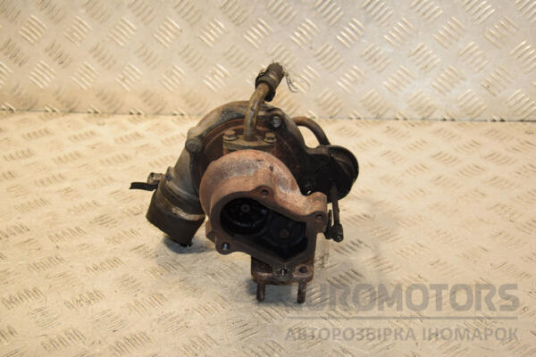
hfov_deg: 29.9
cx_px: 268
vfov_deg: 20.2
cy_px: 178
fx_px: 1005
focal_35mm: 68
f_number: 6.3
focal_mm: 45
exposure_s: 1/200
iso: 800
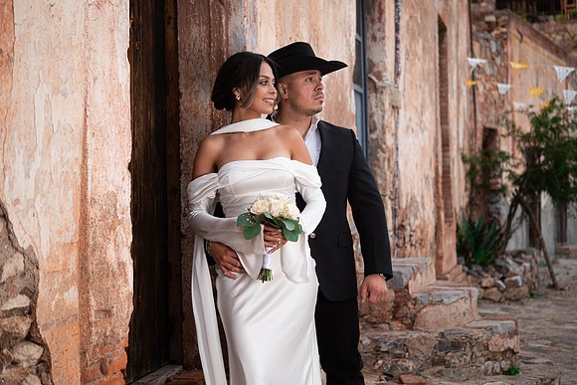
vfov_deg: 22.5
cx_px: 288
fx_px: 968
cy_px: 192
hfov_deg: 33.2
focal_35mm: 60
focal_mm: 60
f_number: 4
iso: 125
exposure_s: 1/125
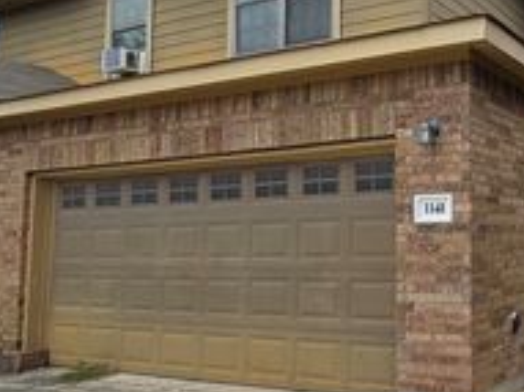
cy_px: 193
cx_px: 543
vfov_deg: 41.7
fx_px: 514
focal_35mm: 34
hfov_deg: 44.4
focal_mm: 2.2
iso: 50
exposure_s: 1/2000
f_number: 2.2
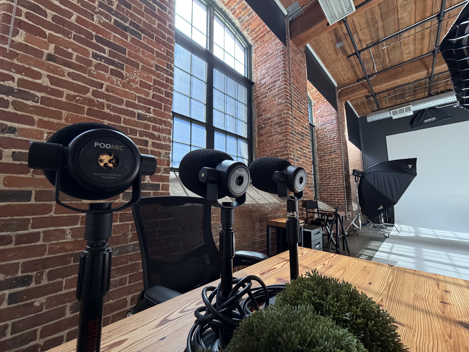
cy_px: 176
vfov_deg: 85.7
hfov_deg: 102.1
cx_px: 234
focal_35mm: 14
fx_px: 190
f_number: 2.2
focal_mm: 2.22
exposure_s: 1/113
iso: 320
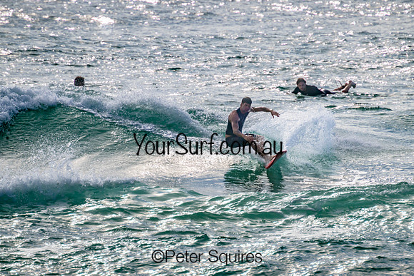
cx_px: 246
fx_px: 10967
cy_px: 121
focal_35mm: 953
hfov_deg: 2.2
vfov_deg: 1.4
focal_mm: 800
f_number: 11
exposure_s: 1/2000
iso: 400
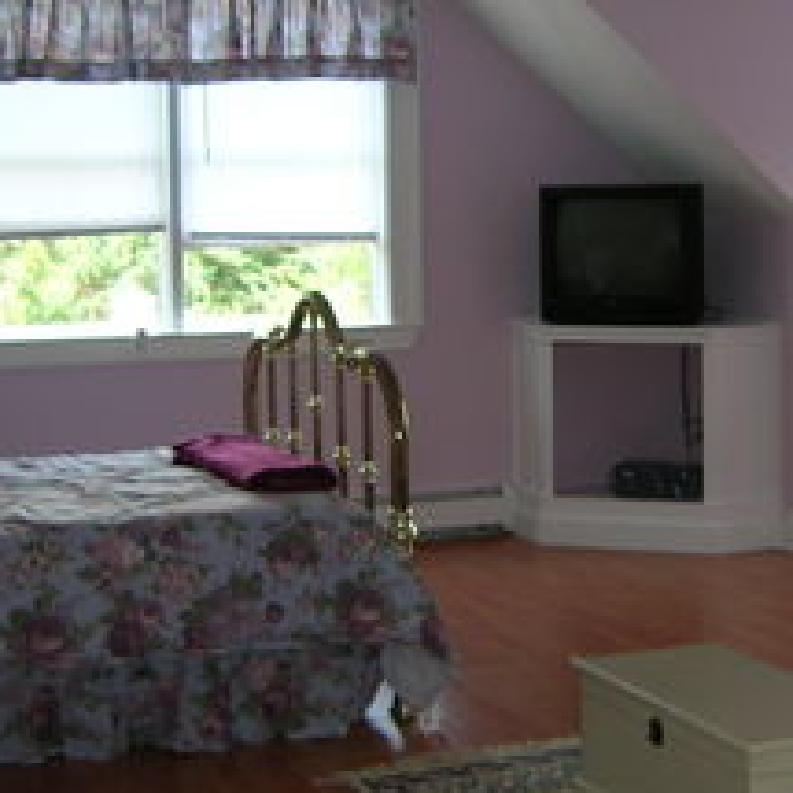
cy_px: 367
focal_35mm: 70
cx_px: 535
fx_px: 1814
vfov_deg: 24.6
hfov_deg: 24.5
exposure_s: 1/30
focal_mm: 5.7
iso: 50
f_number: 2.9
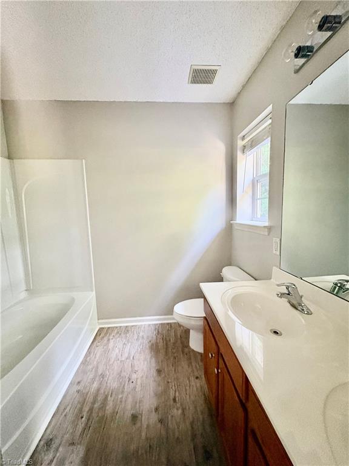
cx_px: 174
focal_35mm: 14
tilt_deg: -4.8
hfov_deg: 85.7
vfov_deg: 102.1
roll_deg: +1.6
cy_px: 233
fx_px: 188
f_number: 2.2
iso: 800
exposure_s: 1/57
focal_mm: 2.22
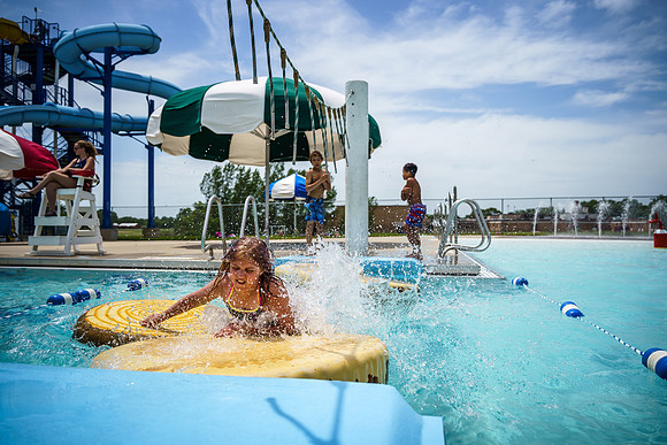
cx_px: 345
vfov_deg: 51.0
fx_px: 466
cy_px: 220
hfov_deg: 71.1
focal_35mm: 25
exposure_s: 1/4000
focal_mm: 24
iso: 100
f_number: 2.8
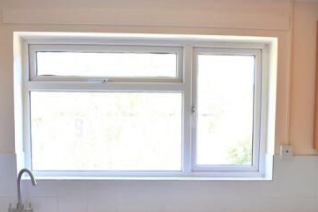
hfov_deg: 40.1
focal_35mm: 49
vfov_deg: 26.7
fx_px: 433
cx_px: 192
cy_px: 185
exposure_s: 1/80
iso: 400
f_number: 4.5
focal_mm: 18
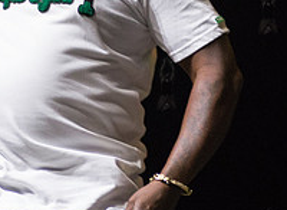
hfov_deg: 3.5
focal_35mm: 573
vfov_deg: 2.5
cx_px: -5
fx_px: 4706
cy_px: -23
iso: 4000
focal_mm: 170
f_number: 2.8
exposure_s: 1/320
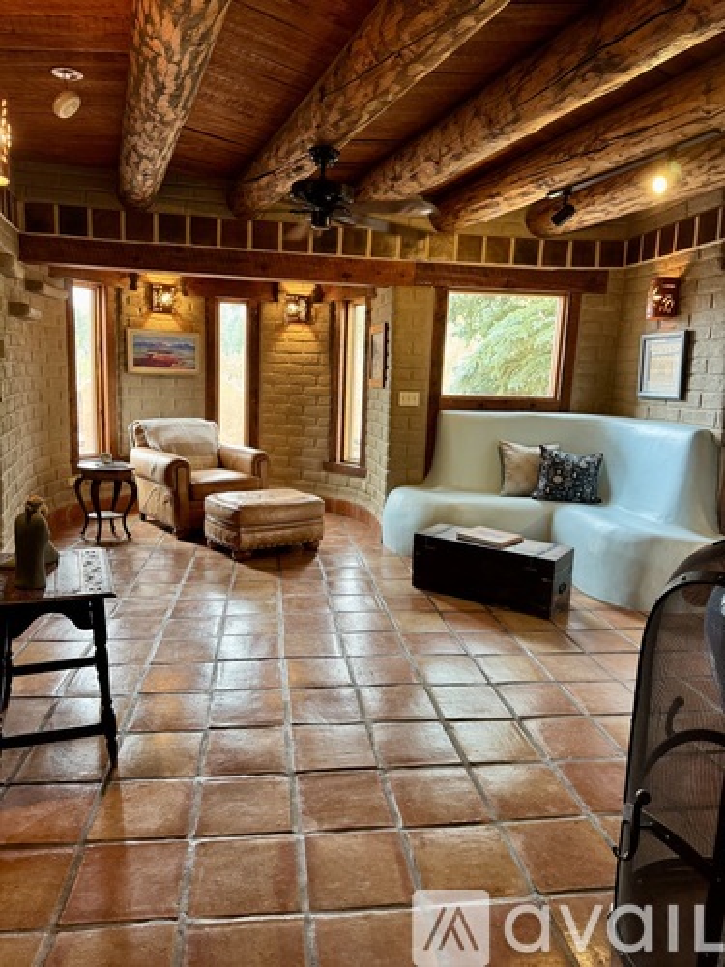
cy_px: 484
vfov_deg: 71.6
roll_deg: -1.9
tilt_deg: -9.7
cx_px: 362
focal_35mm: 24
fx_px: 670
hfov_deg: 56.8
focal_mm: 6.76
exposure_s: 1/60
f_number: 1.78
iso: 200
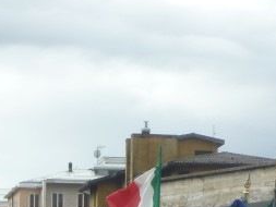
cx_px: 223
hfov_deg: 5.7
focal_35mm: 348
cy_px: 388
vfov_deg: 4.2
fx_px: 2776
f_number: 5.5
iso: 80
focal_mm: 15.2
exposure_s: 1/250
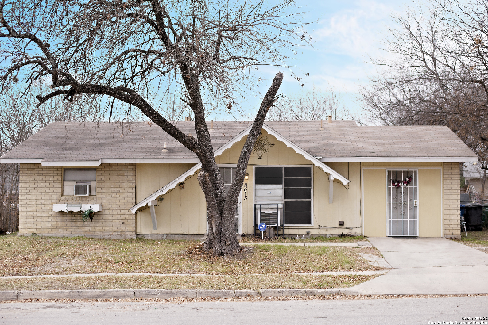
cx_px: 245
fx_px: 691
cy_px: 160
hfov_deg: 38.9
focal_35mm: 51
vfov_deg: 26.5
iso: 560
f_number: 3.3
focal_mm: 50
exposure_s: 1/4000
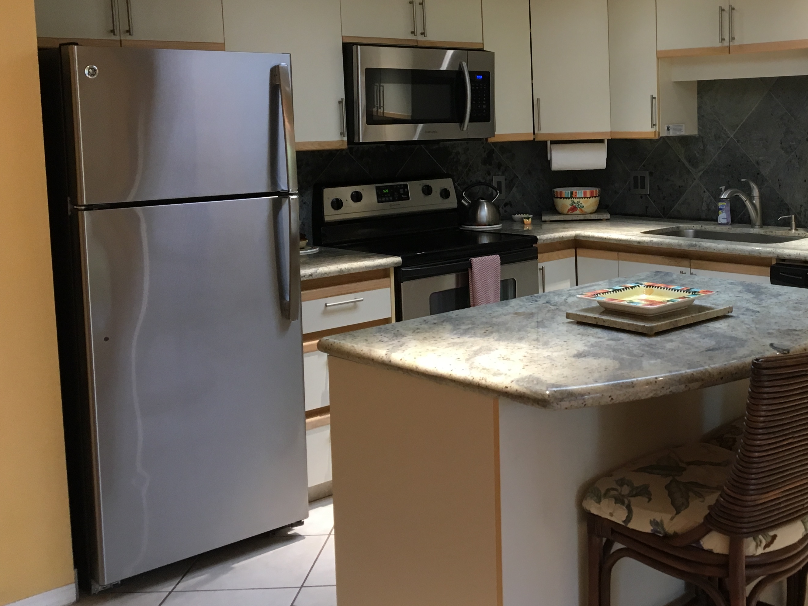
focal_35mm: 44
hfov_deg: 41.7
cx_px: 605
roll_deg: +2.0
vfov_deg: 32.6
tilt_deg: -5.6
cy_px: 203
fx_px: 1027
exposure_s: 1/30
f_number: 2.2
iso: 80
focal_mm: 4.15
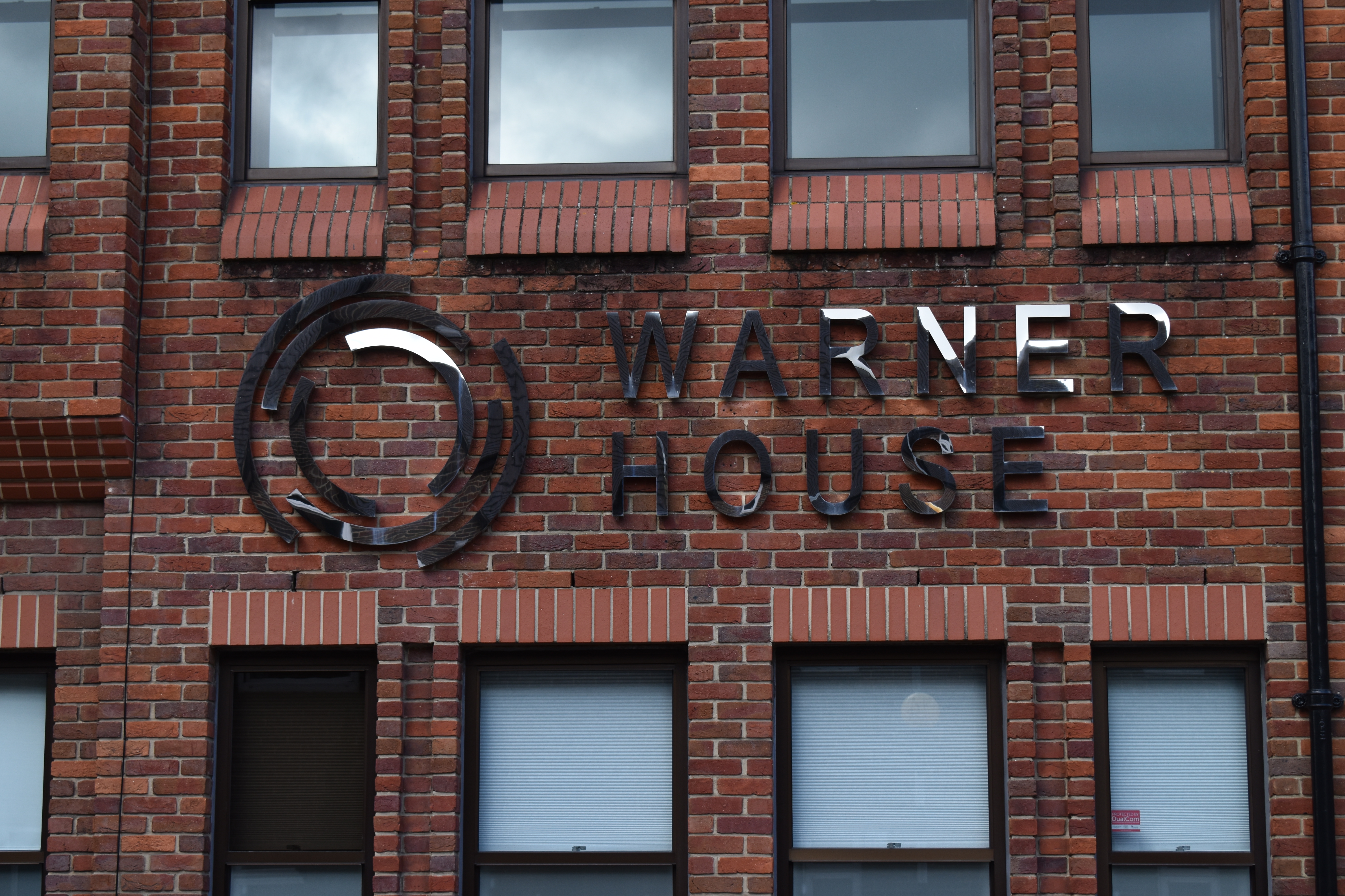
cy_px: 448
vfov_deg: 18.9
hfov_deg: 28.1
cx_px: 672
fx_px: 2690
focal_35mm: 72
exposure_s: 1/250
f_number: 6.3
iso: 200
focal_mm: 48
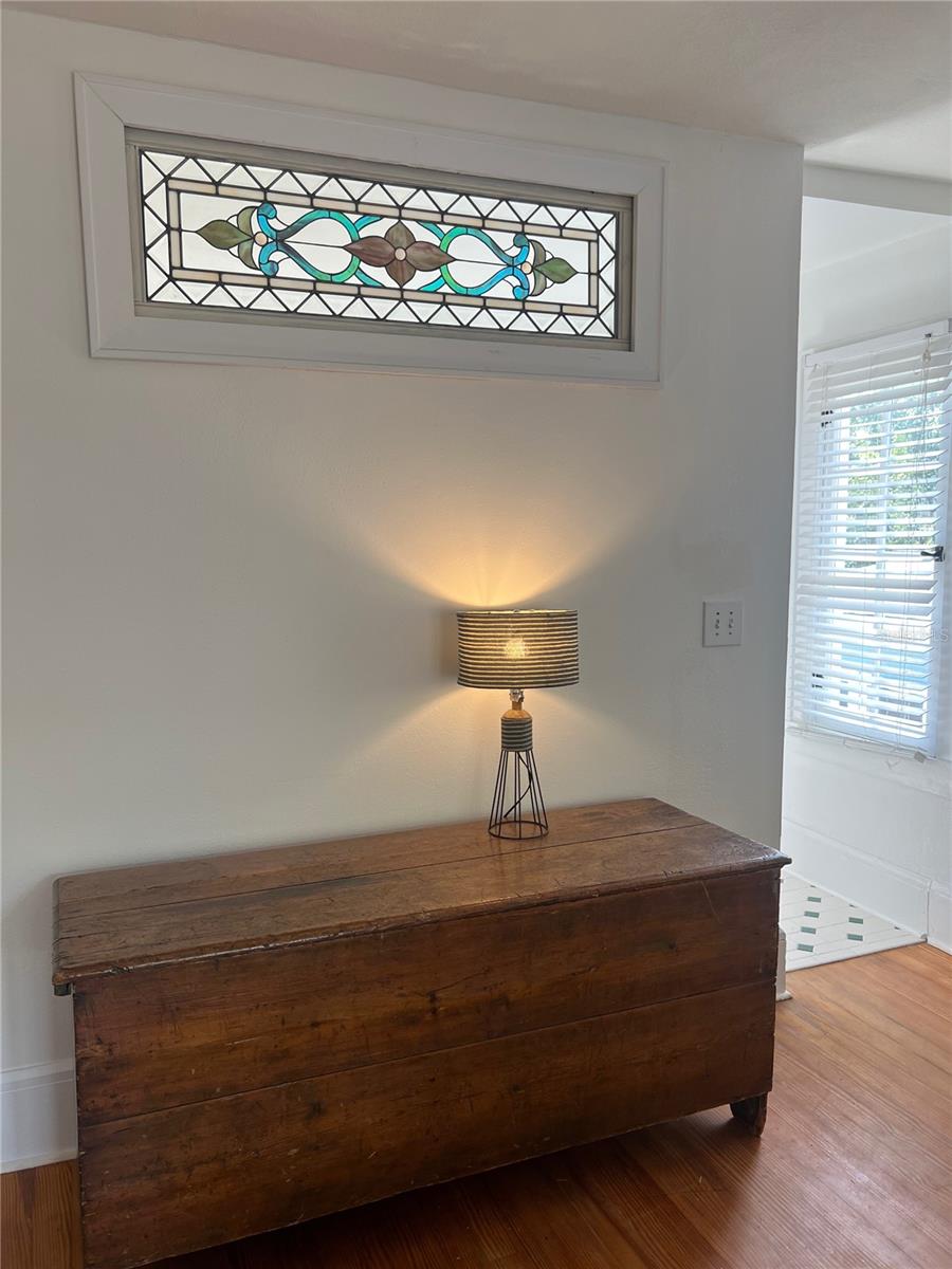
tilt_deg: -7.1
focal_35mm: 26
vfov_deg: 67.3
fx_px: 953
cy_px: 634
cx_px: 476
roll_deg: +1.1
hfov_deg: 53.1
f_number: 1.5
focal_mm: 5.7
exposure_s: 1/120
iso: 40
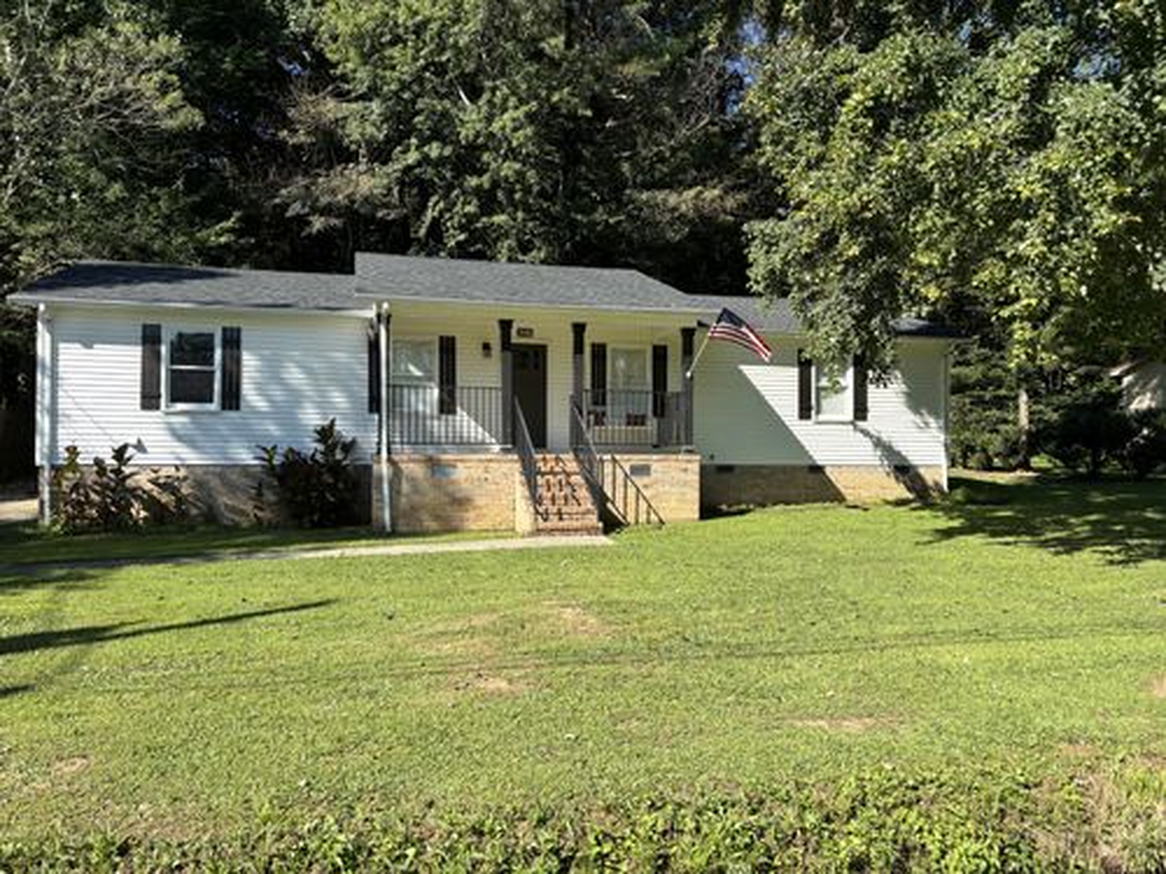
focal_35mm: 26
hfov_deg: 67.3
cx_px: 583
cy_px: 437
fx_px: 876
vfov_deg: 53.1
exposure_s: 1/1616
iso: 50
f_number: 1.6
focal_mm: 5.96
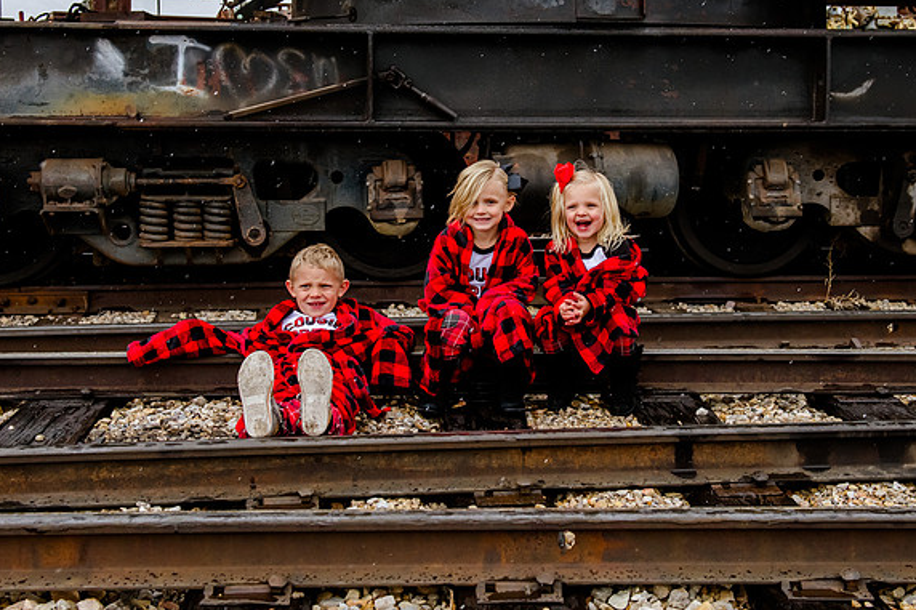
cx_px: 471
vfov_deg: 24.9
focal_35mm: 54
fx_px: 1374
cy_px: 197
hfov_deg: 36.9
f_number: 7.1
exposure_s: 1/400
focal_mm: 38
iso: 800
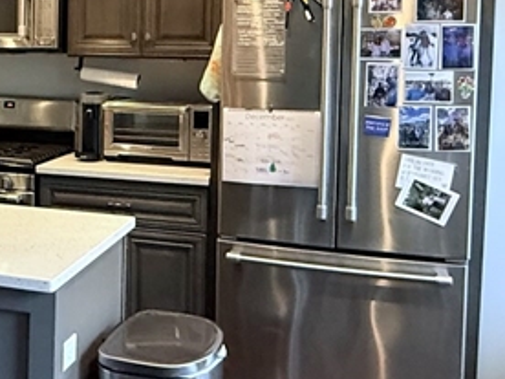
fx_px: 759
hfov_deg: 35.2
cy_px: 90
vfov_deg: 27.6
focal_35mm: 52
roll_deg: -1.5
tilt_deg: -2.9
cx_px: 73
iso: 800
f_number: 2.2
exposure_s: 1/60
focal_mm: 2.22
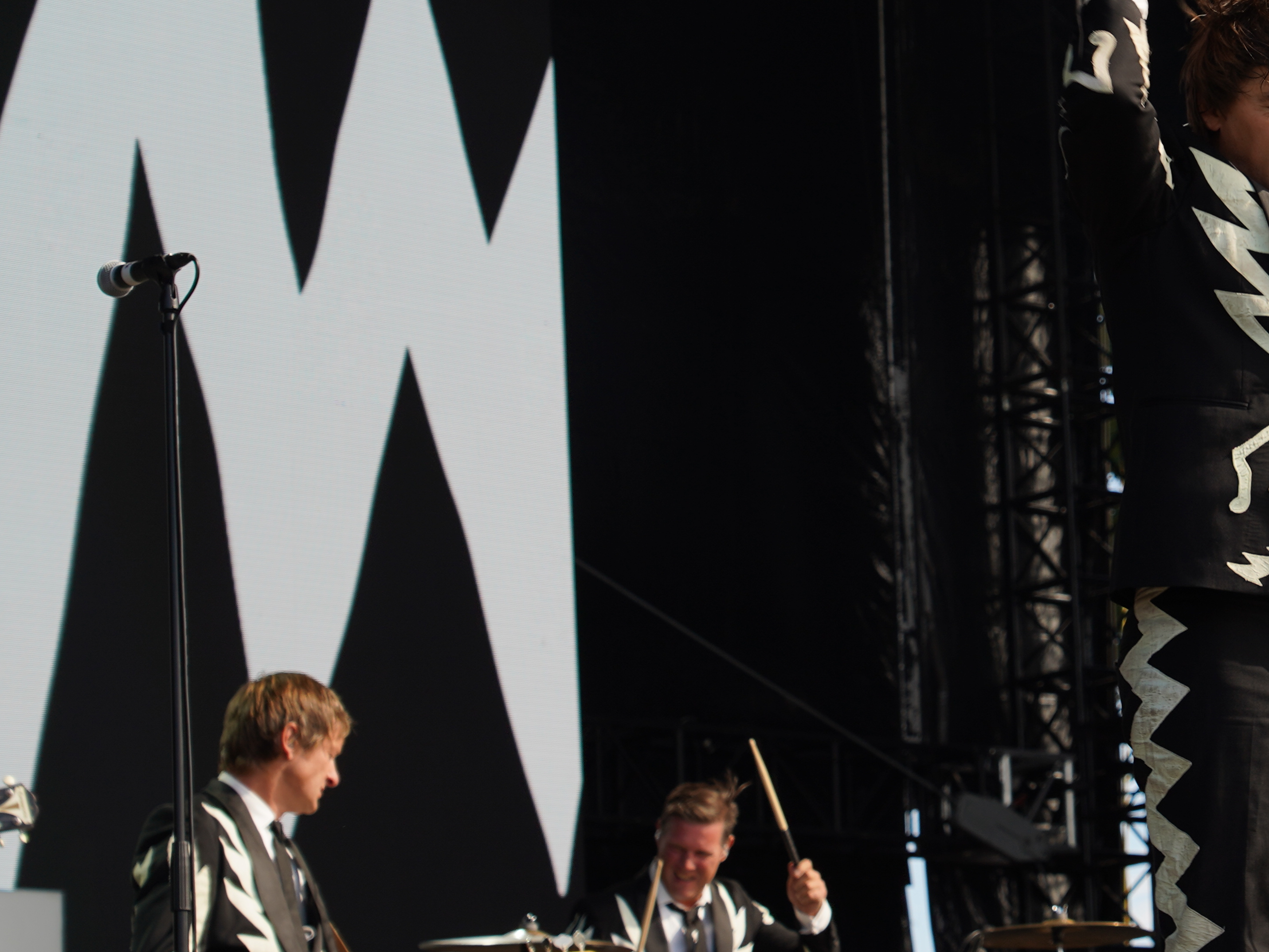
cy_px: 360
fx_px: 4655
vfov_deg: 11.7
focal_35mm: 127
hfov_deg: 15.2
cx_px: 1301
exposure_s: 1/250
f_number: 6.3
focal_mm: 63
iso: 100
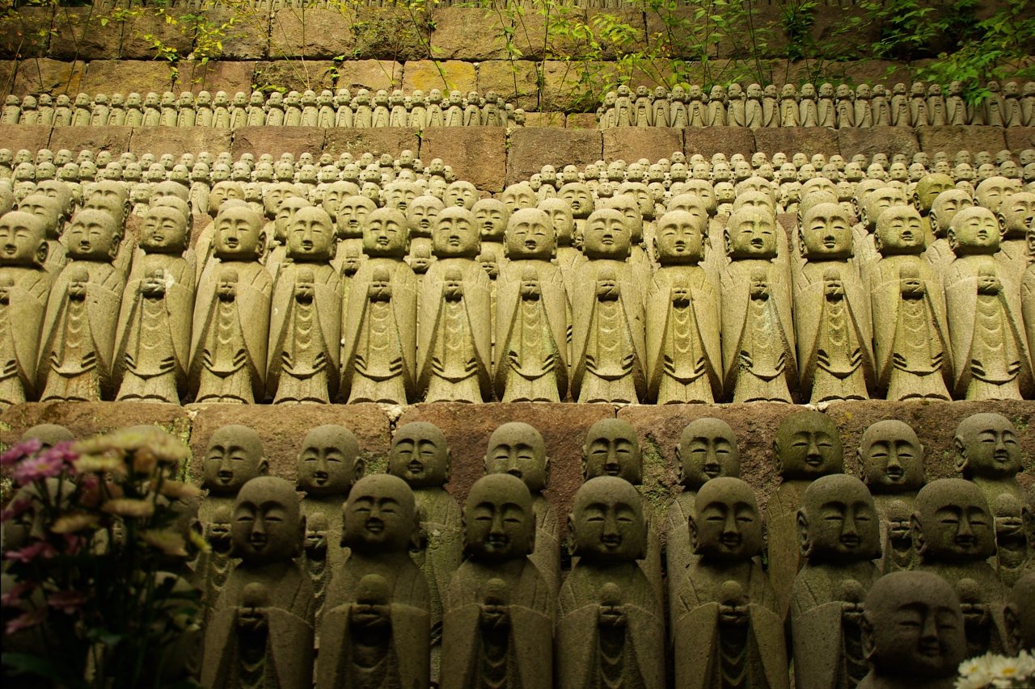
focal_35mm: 42
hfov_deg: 46.4
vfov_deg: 31.9
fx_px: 1207
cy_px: 344
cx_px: 518
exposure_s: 1/180
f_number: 5.6
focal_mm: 28
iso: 100
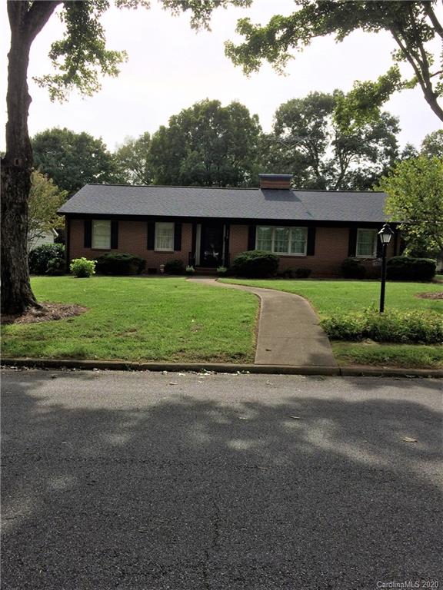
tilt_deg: -4.0
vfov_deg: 61.7
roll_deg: -2.3
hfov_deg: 48.2
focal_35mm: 29
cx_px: 222
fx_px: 495
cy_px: 295
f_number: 2.2
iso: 32
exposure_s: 1/2283
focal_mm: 4.15
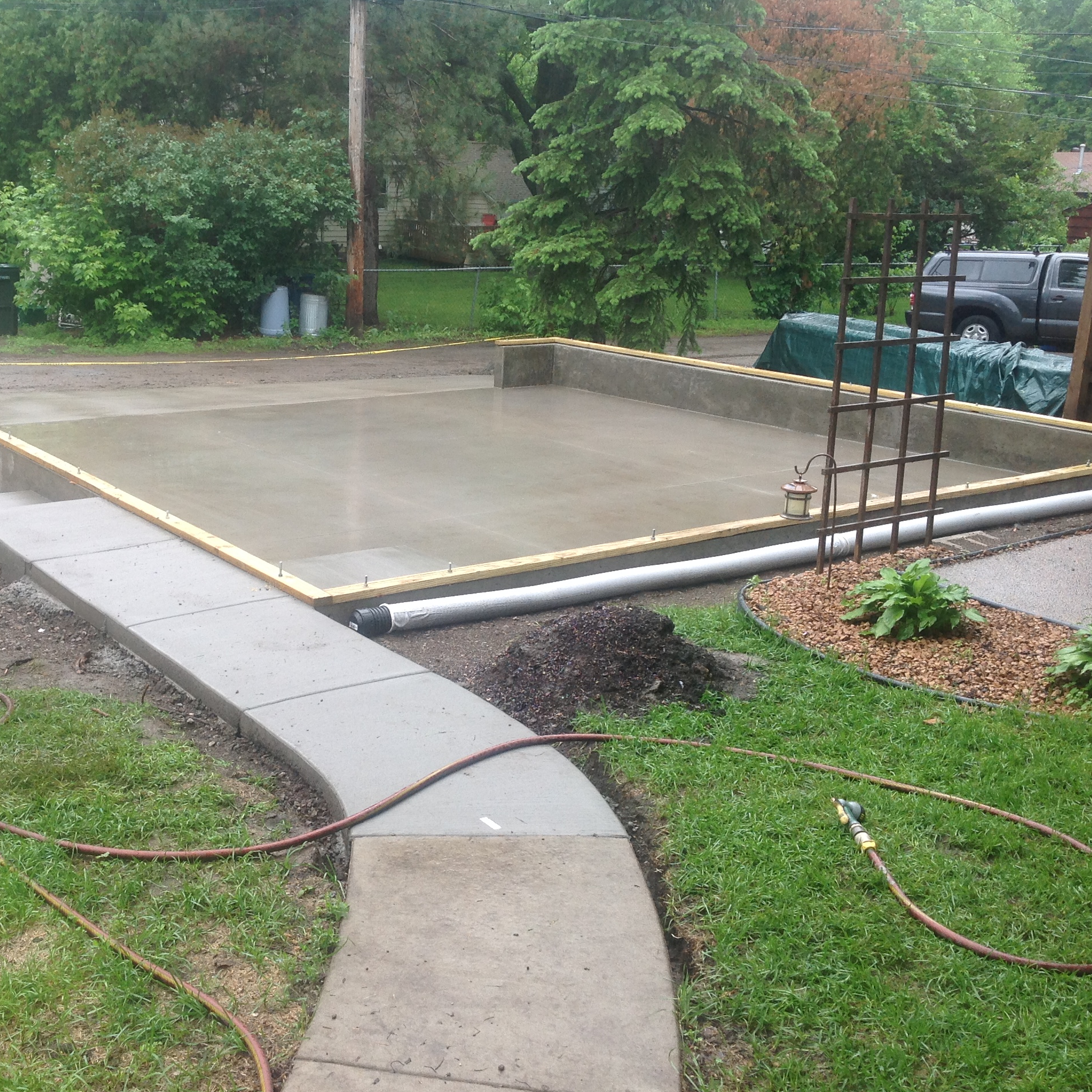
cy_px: 551
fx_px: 1499
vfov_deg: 40.0
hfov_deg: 39.8
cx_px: 407
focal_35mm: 42
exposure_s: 1/318
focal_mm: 4.28
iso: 50
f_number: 2.4
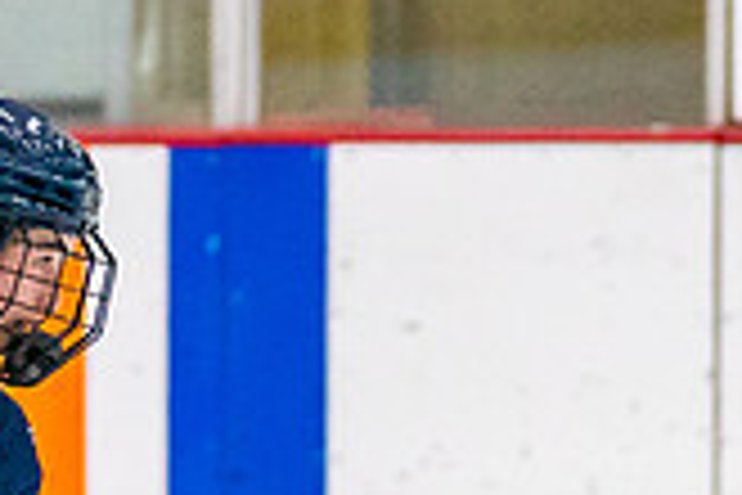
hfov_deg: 2.4
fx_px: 17765
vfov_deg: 1.6
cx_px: -123
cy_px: 565
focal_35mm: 862
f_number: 2.8
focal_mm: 119
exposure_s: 1/1250
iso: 3200
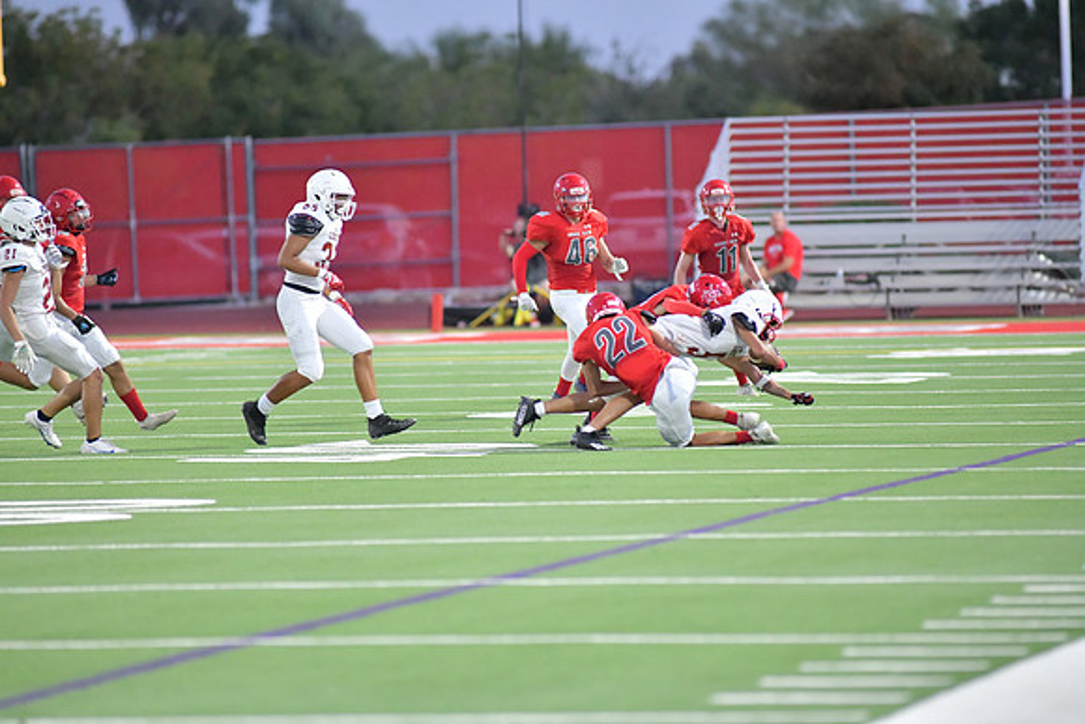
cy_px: 362
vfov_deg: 4.6
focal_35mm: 300
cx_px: 542
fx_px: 9043
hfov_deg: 6.9
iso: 10000
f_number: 3.5
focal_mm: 300
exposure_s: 1/1250
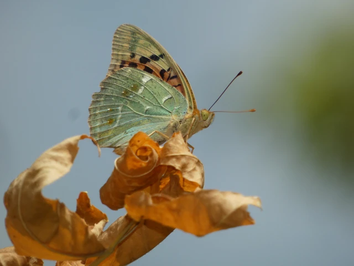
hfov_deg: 2.0
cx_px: 177
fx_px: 10226
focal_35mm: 1000
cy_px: 133
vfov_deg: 1.5
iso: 100
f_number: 5.6
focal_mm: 179.2
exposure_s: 1/320
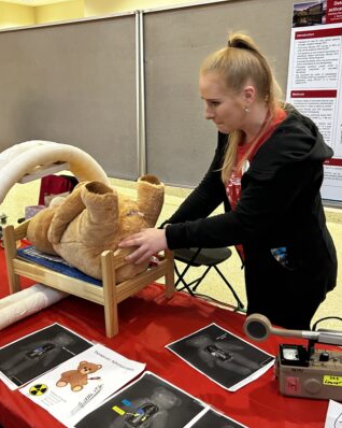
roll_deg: +1.0
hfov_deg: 43.3
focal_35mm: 34
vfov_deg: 52.9
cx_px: 167
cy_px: 214
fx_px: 431
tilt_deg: -13.9
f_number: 1.5
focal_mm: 5.7
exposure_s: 1/60
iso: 320
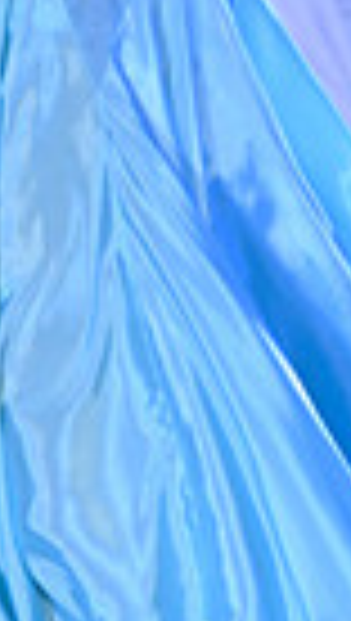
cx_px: -137
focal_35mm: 814
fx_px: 13419
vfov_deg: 2.6
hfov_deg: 1.5
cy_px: -216
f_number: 5
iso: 2000
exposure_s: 1/200
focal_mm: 185
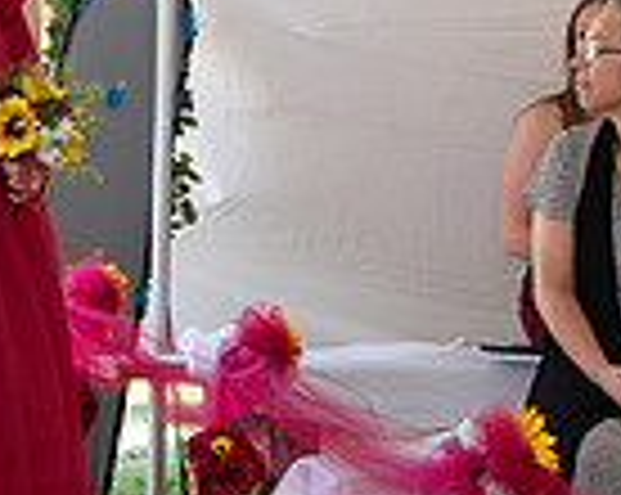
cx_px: -223
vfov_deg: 11.6
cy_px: 202
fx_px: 2441
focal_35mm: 133
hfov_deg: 13.9
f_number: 3.2
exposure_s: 1/200
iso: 320
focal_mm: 24
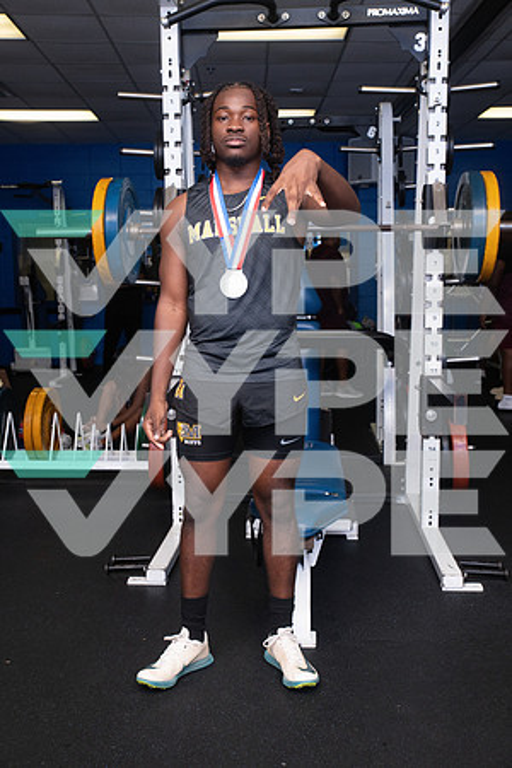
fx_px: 811
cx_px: 256
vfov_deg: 50.7
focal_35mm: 38
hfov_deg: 35.1
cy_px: 384
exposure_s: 1/400
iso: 500
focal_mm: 38
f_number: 6.3
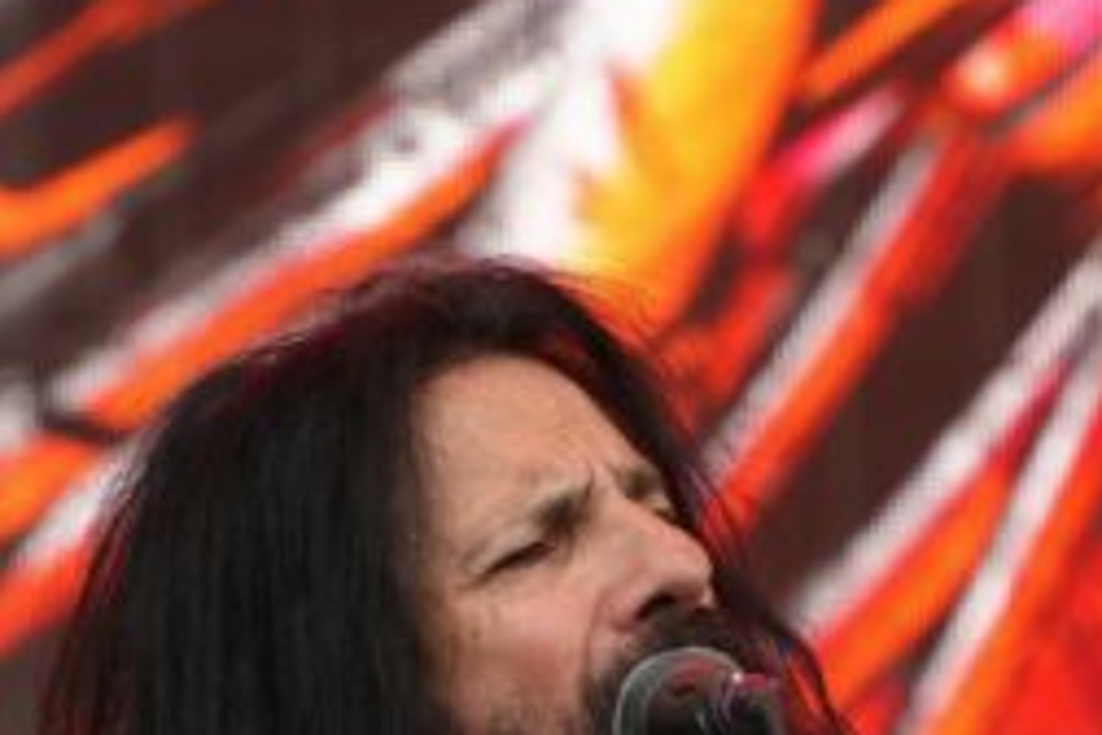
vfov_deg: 2.2
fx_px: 19314
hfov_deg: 3.3
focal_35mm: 631
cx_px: 625
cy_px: 919
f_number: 5.6
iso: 1000
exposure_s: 1/250
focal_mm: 138
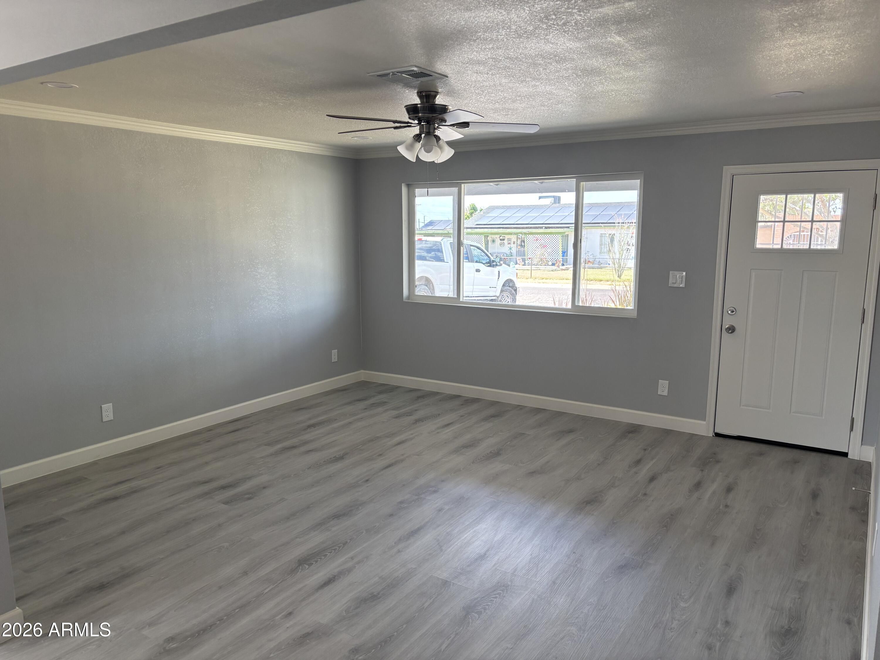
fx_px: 661
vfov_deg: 53.1
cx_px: 440
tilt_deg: -8.8
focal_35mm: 26
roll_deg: -0.2
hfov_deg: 67.3
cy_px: 330
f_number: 1.6
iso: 100
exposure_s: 1/121
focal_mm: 5.96
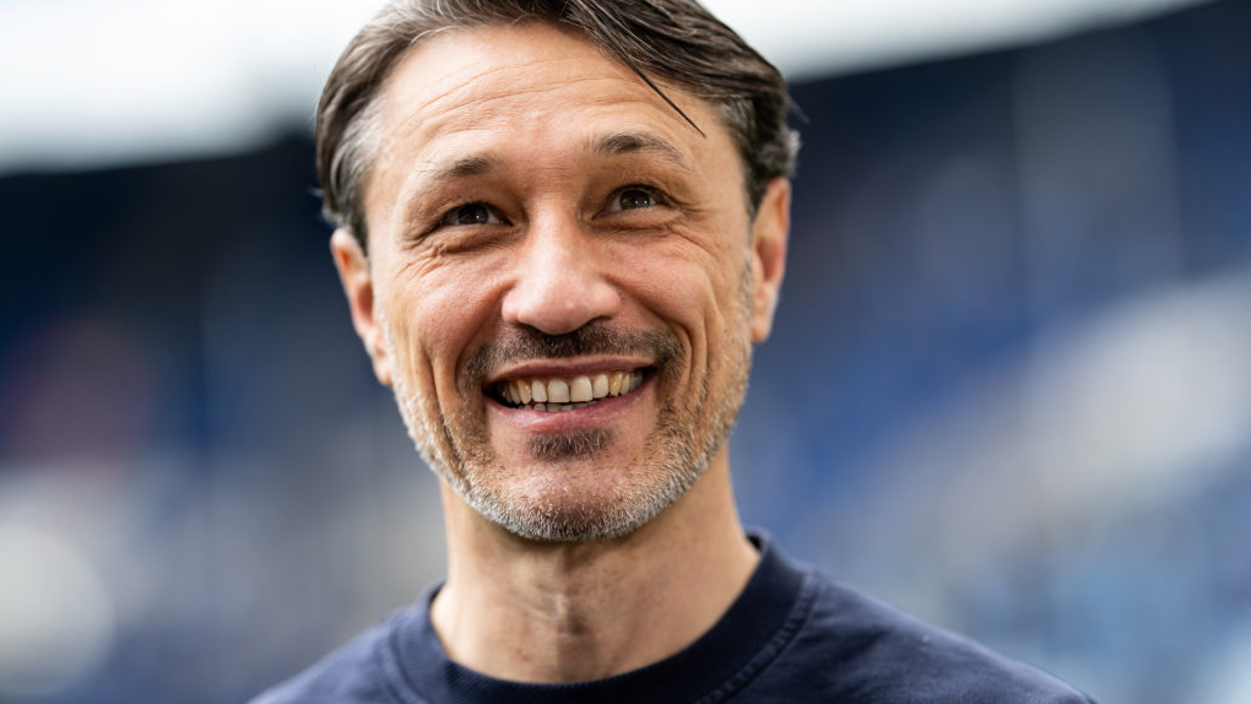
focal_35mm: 142
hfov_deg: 15.1
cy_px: 326
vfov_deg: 8.5
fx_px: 4711
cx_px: 624
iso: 250
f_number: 1.8
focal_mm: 135
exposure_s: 1/1600
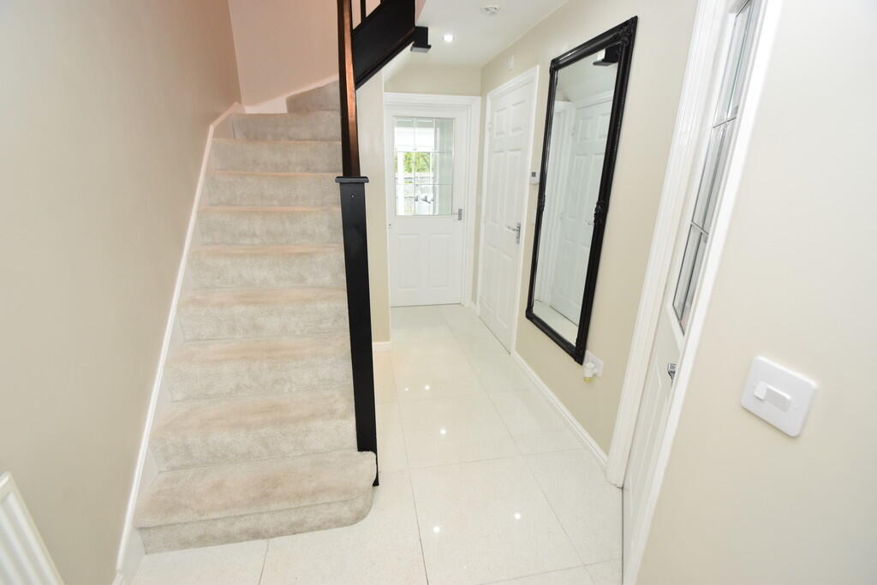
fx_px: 365
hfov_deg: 100.4
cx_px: 438
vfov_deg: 77.3
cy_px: 292
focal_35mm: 15
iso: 800
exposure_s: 1/100
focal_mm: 10
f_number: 5
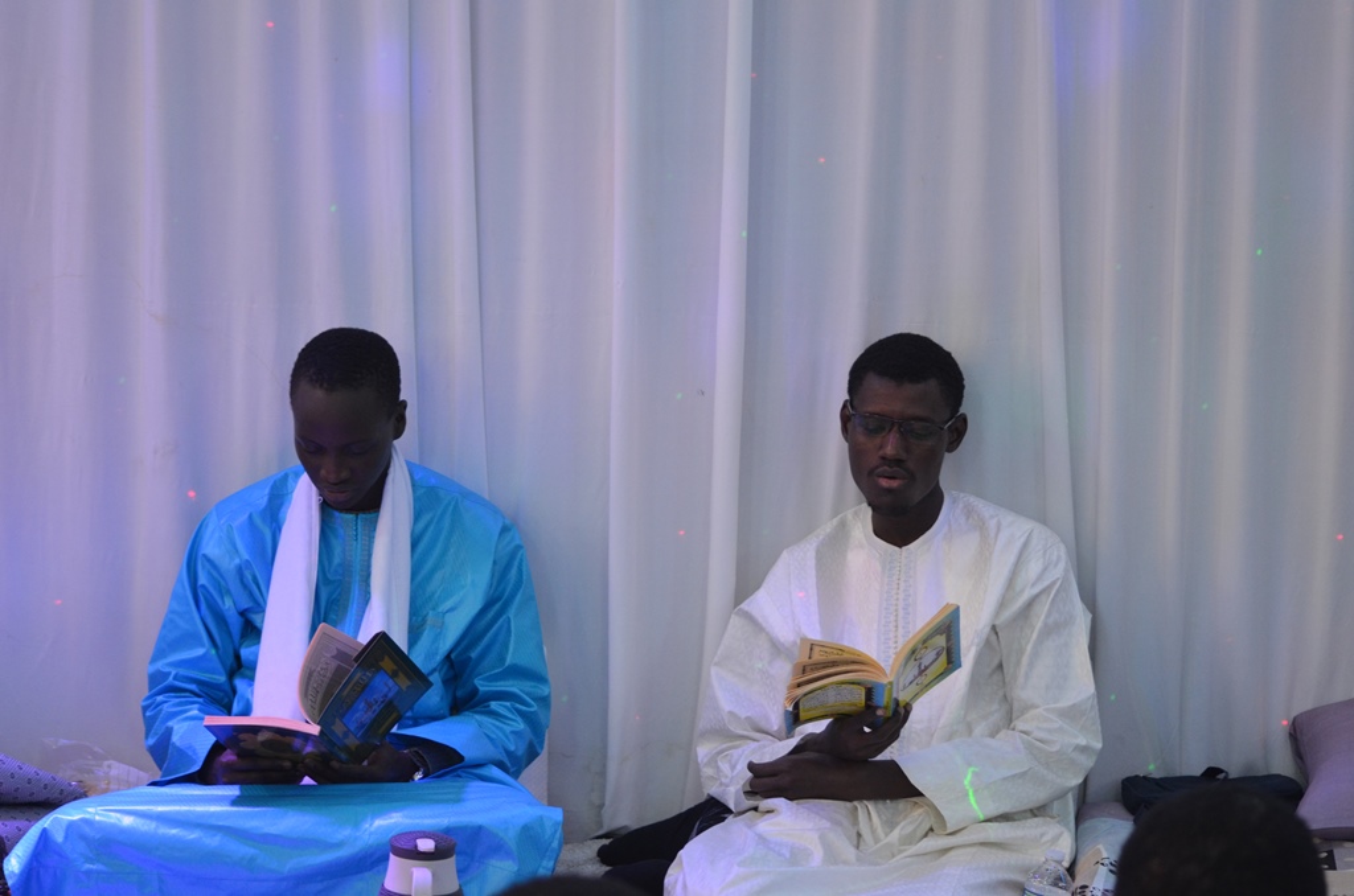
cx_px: 677
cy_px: 448
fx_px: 3941
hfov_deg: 19.5
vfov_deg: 13.0
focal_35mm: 105
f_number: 4
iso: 1250
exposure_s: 1/125
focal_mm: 70
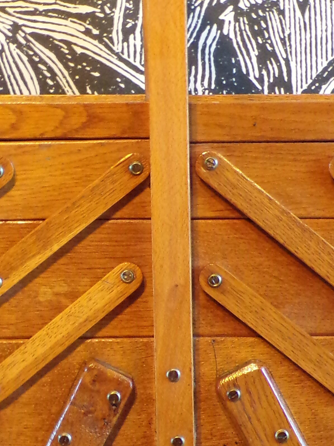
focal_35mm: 107
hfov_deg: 13.8
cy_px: 294
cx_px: 165
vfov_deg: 18.3
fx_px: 1376
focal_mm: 6.6
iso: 400
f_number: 3.3
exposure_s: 1/8
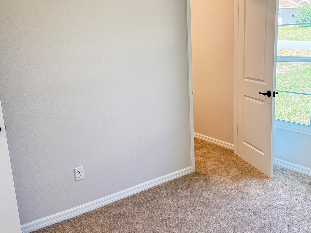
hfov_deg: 50.9
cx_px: 191
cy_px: 112
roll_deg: +1.1
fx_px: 323
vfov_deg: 39.6
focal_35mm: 36
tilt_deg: -13.1
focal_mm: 6.76
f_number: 1.78
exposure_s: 1/120
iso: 200
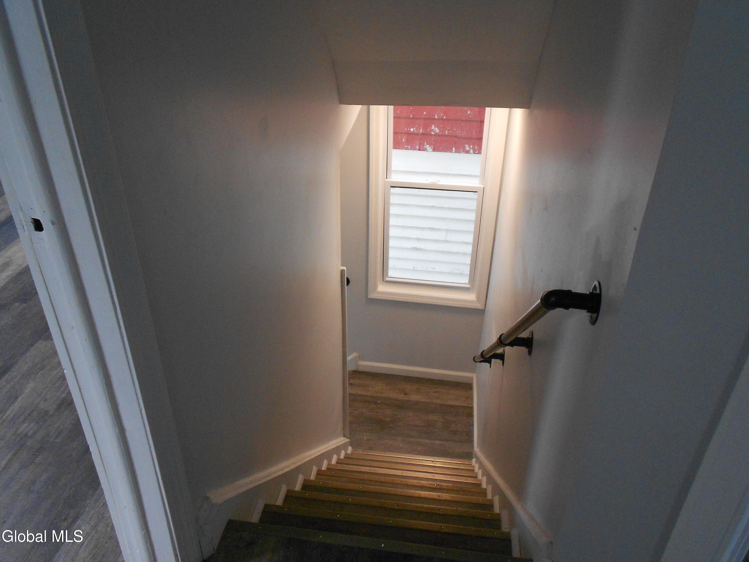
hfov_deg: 61.7
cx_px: 374
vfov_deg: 48.2
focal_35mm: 29
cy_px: 281
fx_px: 627
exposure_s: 1/60
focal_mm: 5.1
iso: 400
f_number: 3.4
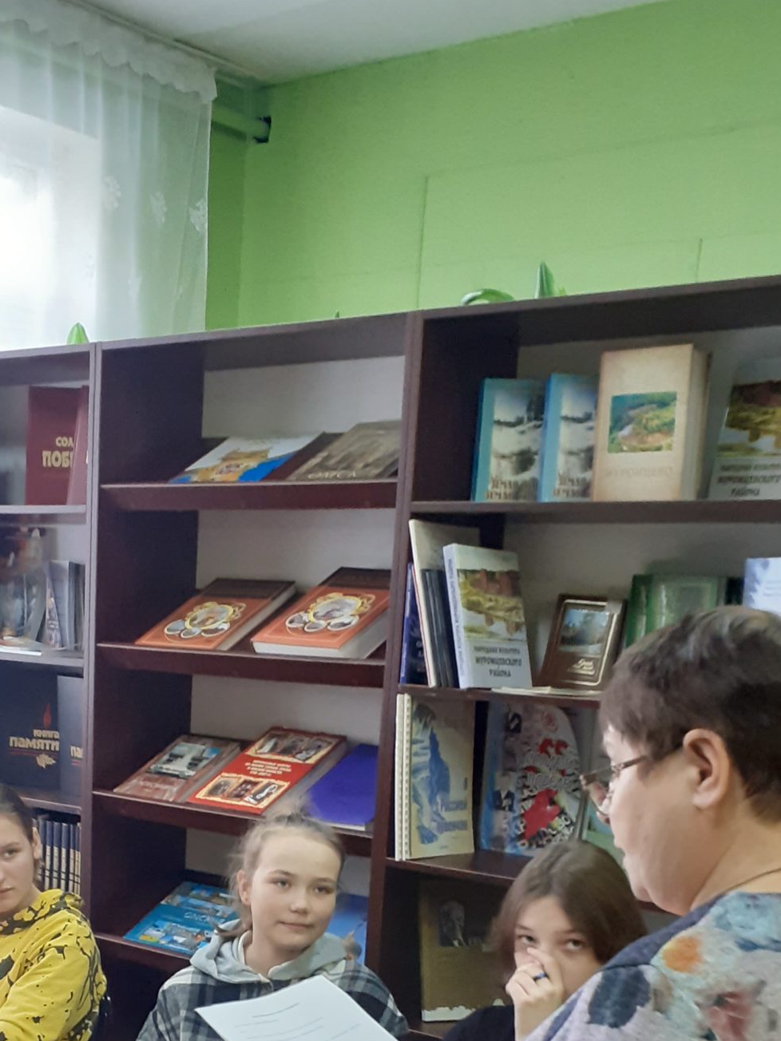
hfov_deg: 27.3
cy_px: 984
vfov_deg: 33.7
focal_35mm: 53
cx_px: 254
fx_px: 1594
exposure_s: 1/50
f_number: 1.9
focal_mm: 3.6
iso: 250
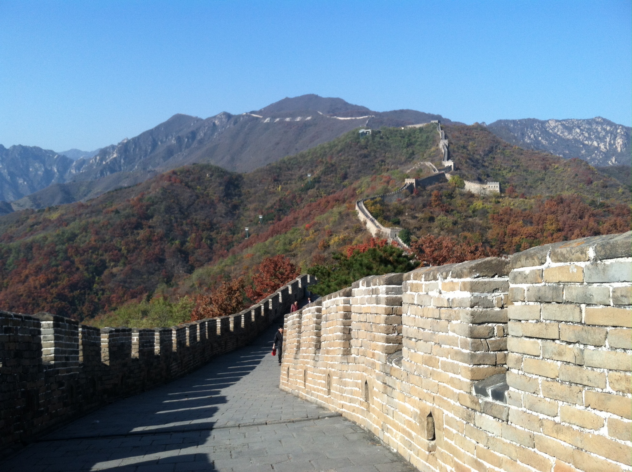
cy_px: 236
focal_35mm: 35
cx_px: 316
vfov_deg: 40.6
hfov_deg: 52.7
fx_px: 638
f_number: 2.8
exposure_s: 1/1000
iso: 80
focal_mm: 3.85
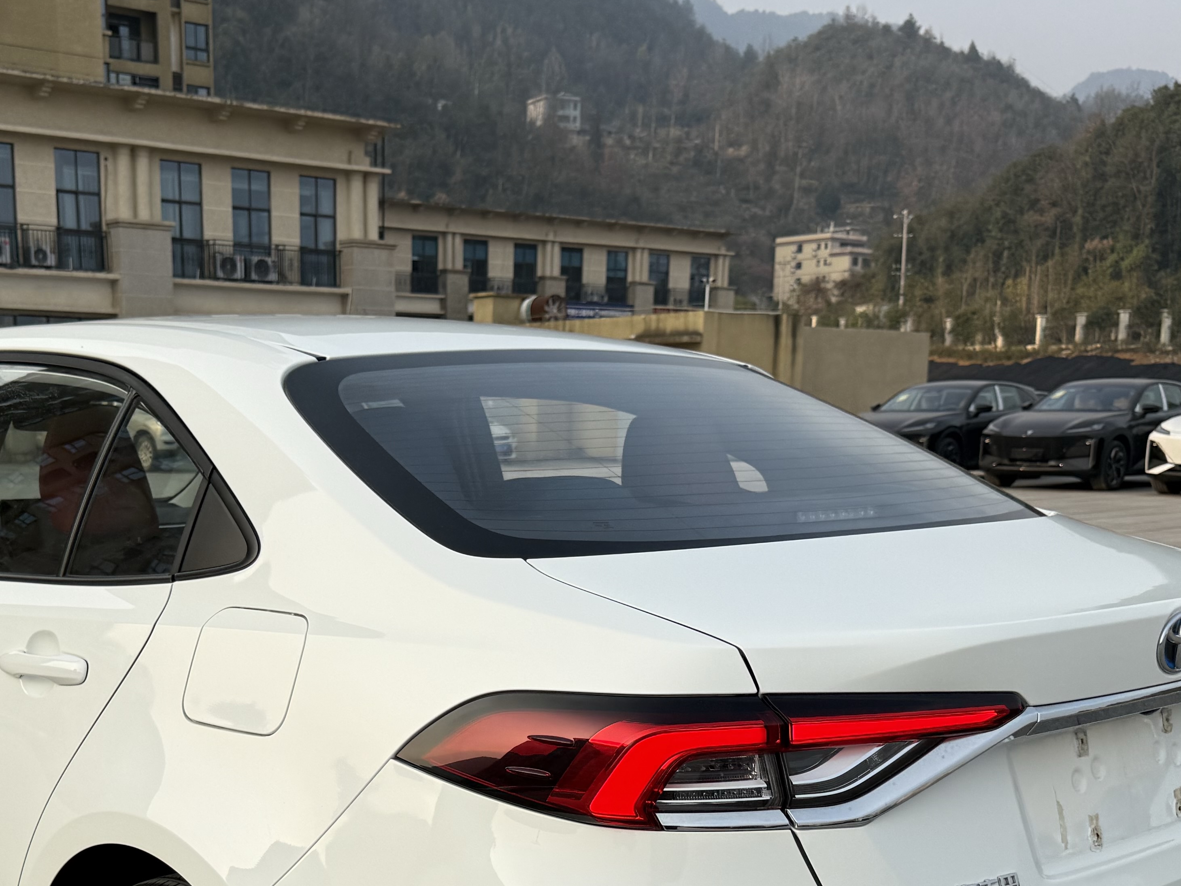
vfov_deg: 29.9
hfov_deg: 40.1
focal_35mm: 47
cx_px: 417
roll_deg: +1.7
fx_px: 1604
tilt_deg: -9.1
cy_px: 745
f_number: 1.78
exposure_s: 1/3759
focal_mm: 6.76
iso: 80
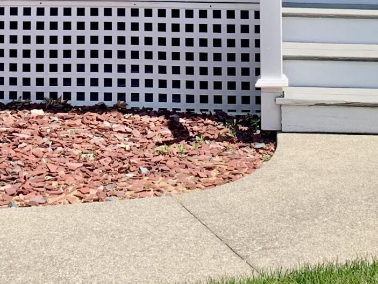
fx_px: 1212
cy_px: -233
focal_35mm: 111
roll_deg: +0.3
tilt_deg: +2.5
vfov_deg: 12.2
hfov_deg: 17.7
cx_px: 126
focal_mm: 4.25
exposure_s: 1/1220
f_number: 1.8
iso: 25
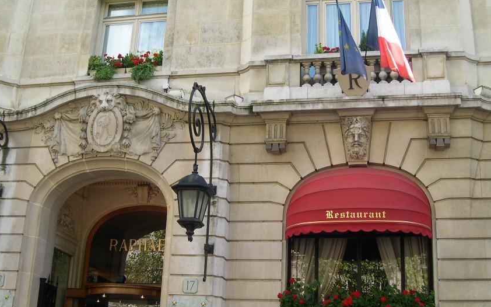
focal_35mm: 49
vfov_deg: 26.3
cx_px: 226
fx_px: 656
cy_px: 155
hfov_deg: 41.0
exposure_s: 1/224
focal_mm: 8
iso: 100
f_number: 2.8
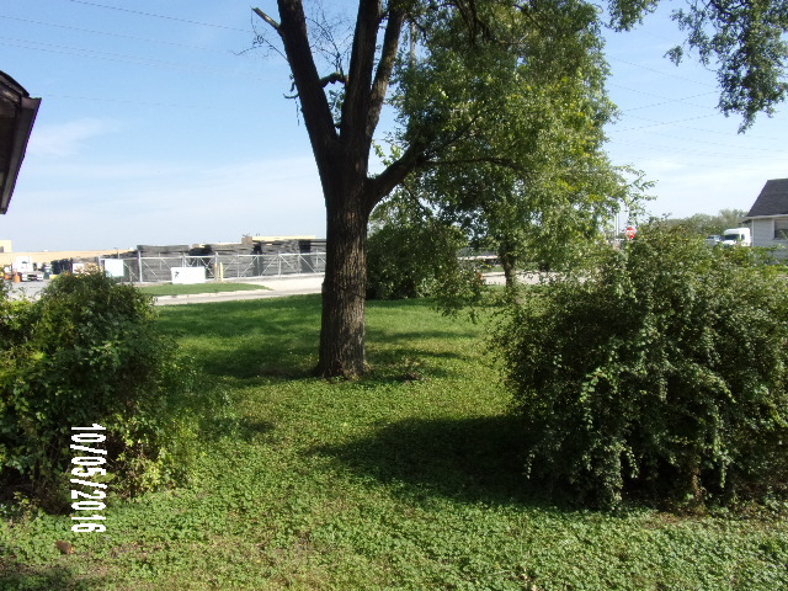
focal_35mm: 24
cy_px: 296
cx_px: 394
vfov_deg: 56.8
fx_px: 546
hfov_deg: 71.6
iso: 80
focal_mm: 4.3
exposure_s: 1/750
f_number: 3.3
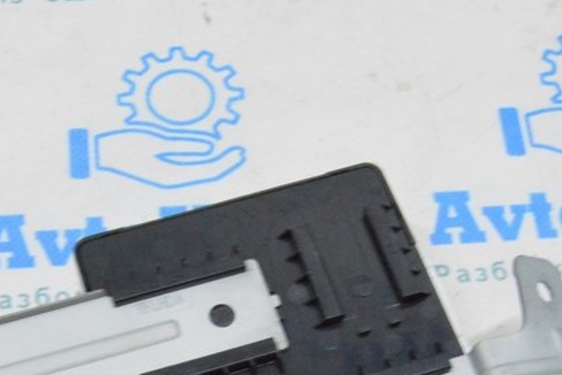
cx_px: 220
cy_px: 399
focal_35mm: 88
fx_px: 1373
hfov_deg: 23.1
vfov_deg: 15.2
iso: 6400
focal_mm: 24
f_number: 20
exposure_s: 1/20
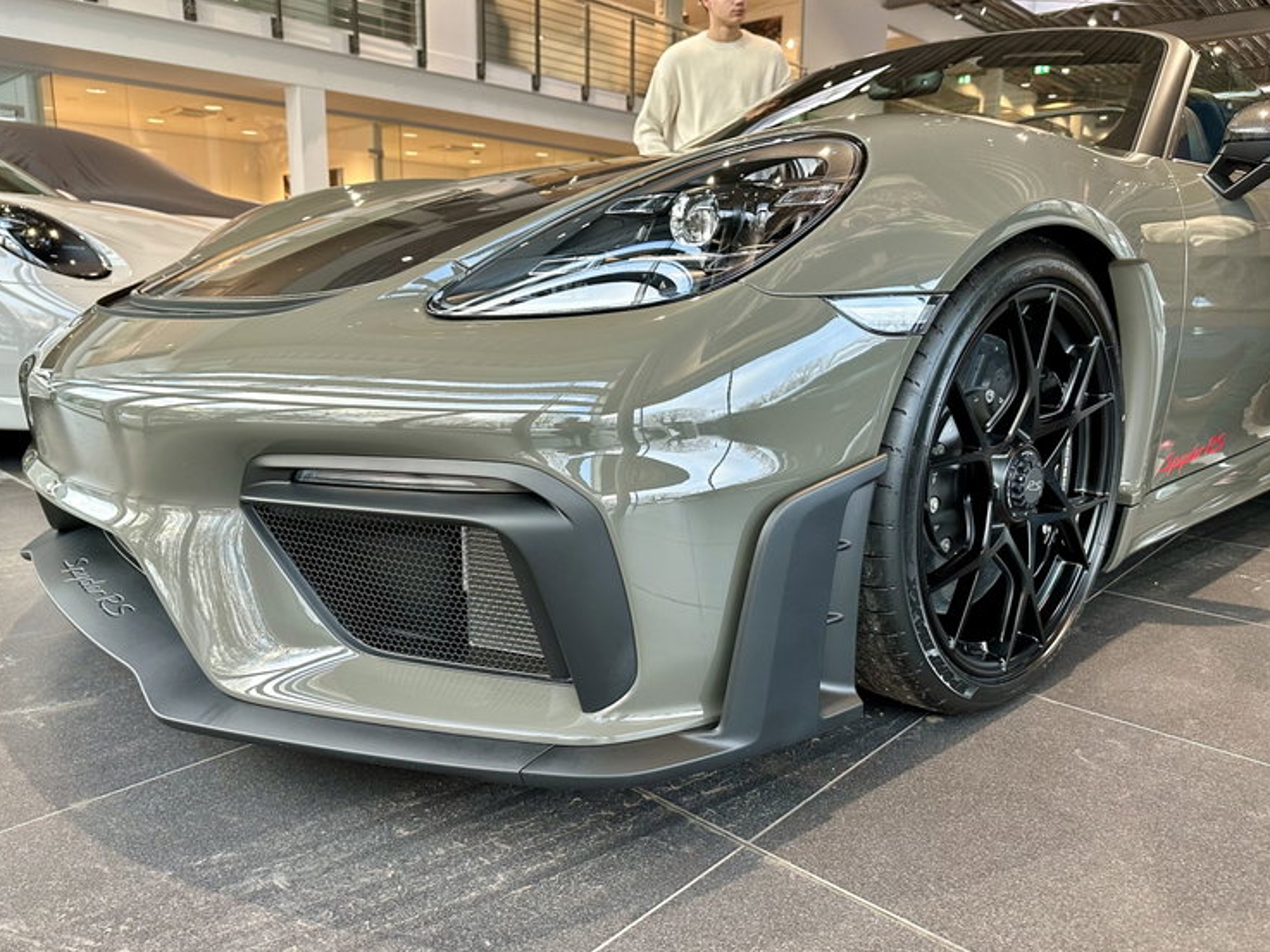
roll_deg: -0.4
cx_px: 651
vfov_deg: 54.9
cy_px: 479
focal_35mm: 25
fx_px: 917
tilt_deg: -11.6
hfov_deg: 69.4
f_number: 1.78
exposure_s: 1/61
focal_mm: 6.86
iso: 200
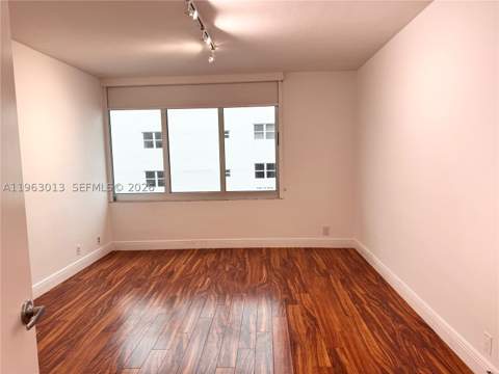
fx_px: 346
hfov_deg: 71.6
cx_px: 250
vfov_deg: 56.8
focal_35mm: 24
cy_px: 187
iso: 125
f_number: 1.78
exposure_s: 1/120
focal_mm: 6.76
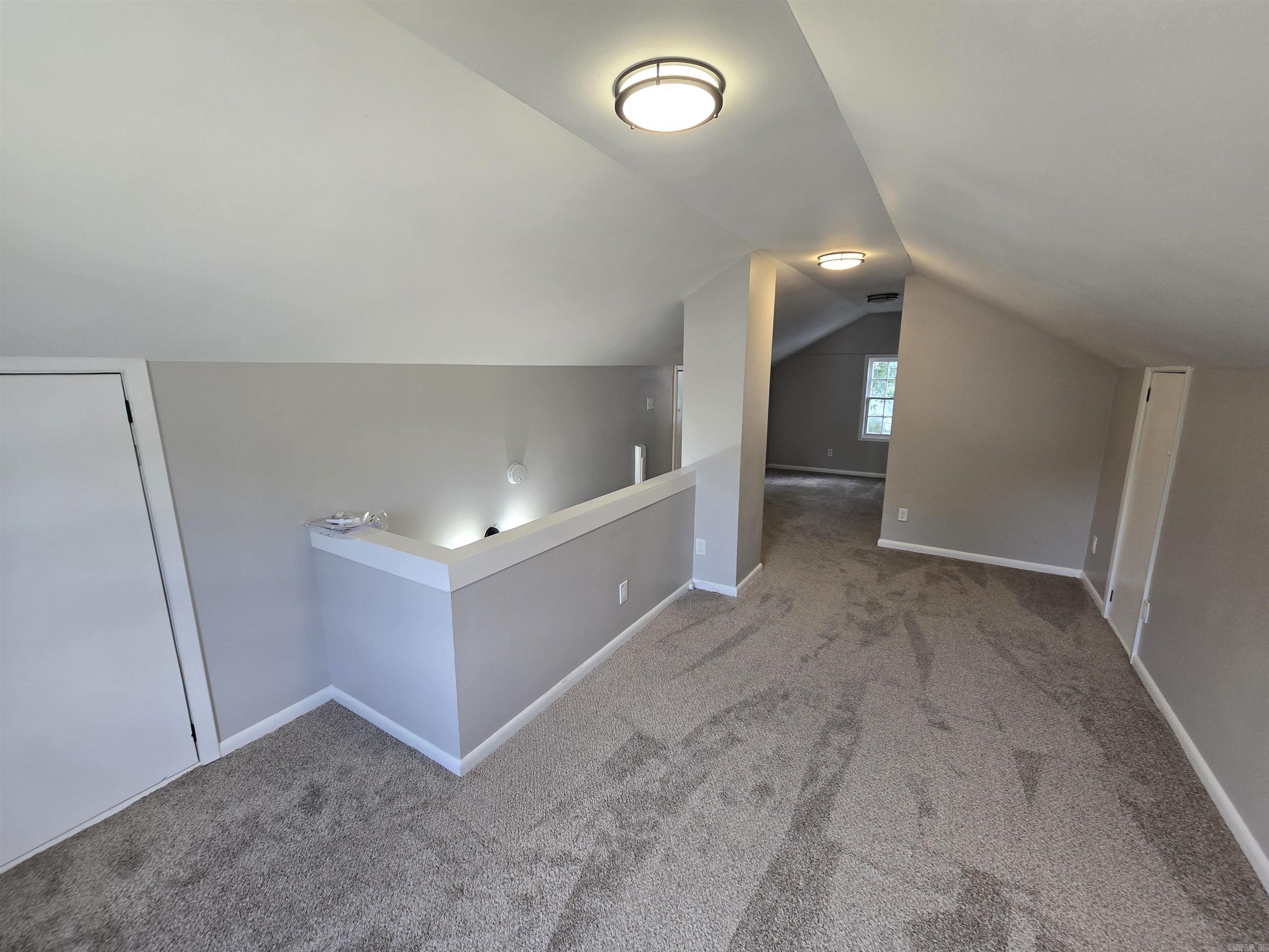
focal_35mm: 13
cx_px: 634
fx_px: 477
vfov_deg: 89.9
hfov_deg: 106.2
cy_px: 476
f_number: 2.2
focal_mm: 2.2
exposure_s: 1/60
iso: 100
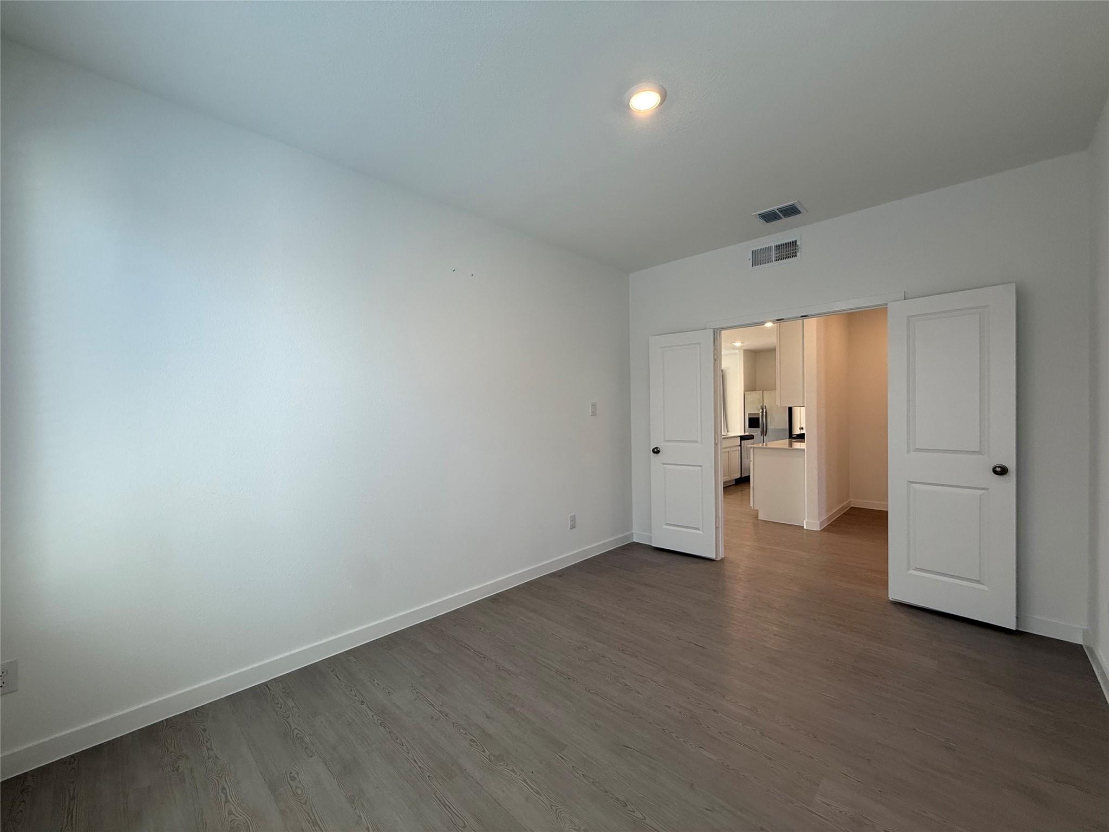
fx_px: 449
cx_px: 554
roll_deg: +0.7
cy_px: 416
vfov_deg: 85.7
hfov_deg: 102.1
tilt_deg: -0.6
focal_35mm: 14
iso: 125
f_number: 2.2
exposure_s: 1/120
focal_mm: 2.22
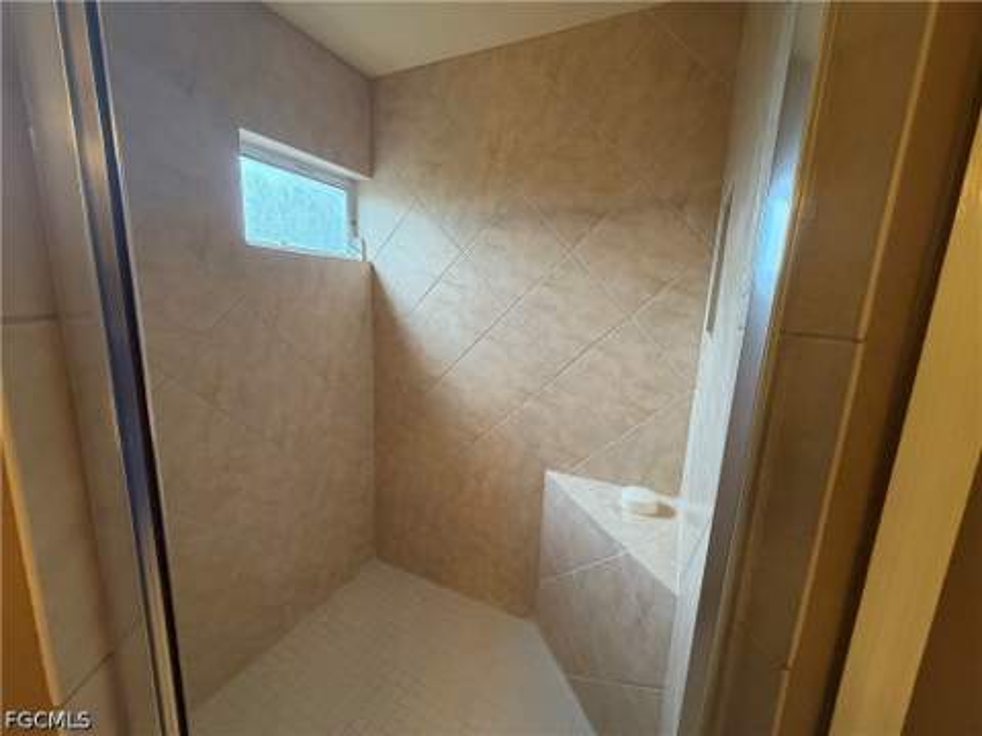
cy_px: 368
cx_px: 491
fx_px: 397
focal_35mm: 14
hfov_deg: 102.1
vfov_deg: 85.7
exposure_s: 1/120
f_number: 2.2
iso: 320
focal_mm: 2.22
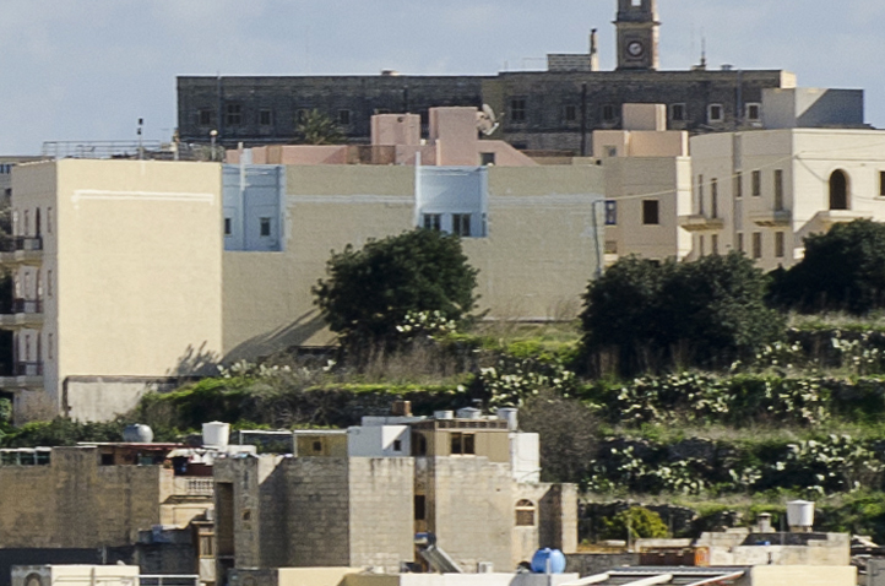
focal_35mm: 635
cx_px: -559
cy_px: 749
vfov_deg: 2.2
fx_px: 15576
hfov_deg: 3.2
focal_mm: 62
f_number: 8
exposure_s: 1/400
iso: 100
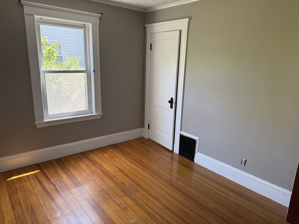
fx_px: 207
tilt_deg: -14.0
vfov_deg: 56.8
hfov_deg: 71.6
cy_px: 112
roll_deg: -1.0
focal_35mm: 24
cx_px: 150
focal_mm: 6.76
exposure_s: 1/121
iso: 125
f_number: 1.78
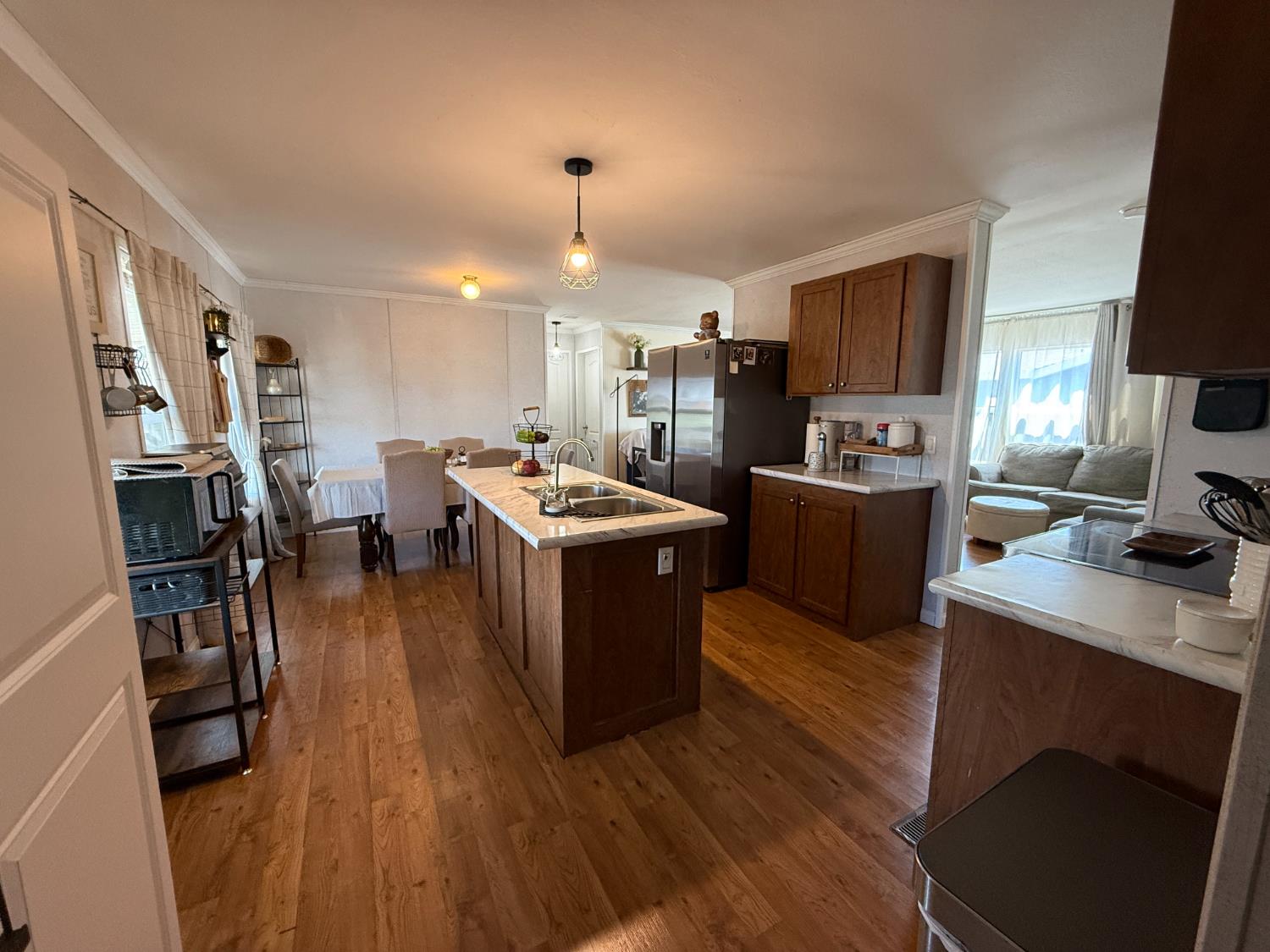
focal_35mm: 14
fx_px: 514
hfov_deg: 102.1
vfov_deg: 85.7
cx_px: 635
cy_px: 476
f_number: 2.2
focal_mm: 2.22
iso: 400
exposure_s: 1/60
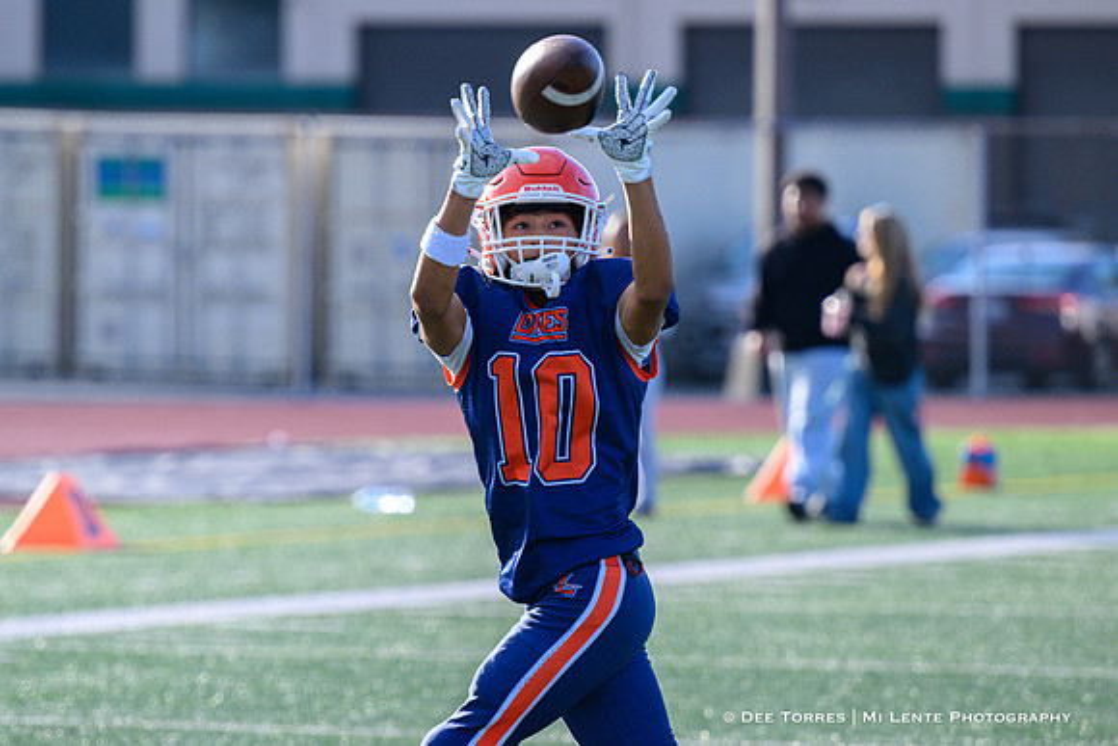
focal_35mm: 301
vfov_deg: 4.6
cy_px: 410
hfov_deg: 6.8
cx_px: 541
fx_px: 9352
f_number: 4.5
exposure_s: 1/2000
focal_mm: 250
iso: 800
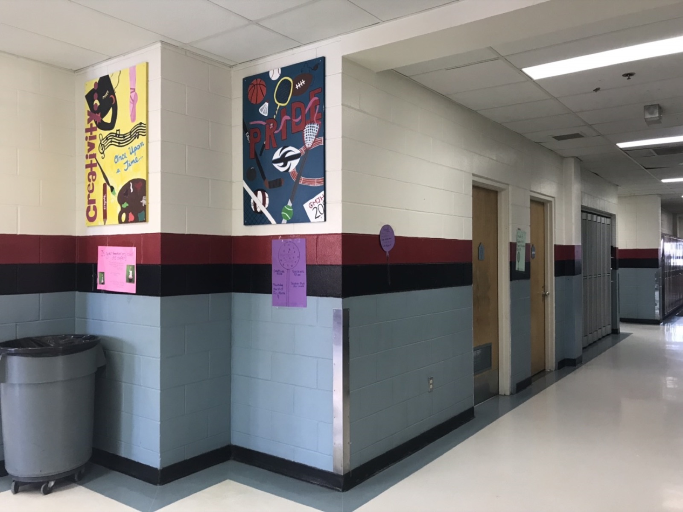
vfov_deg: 49.7
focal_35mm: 28
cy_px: 256
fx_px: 552
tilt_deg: -0.4
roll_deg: -1.2
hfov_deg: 63.5
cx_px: 342
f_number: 1.8
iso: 40
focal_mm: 3.99
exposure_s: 1/20
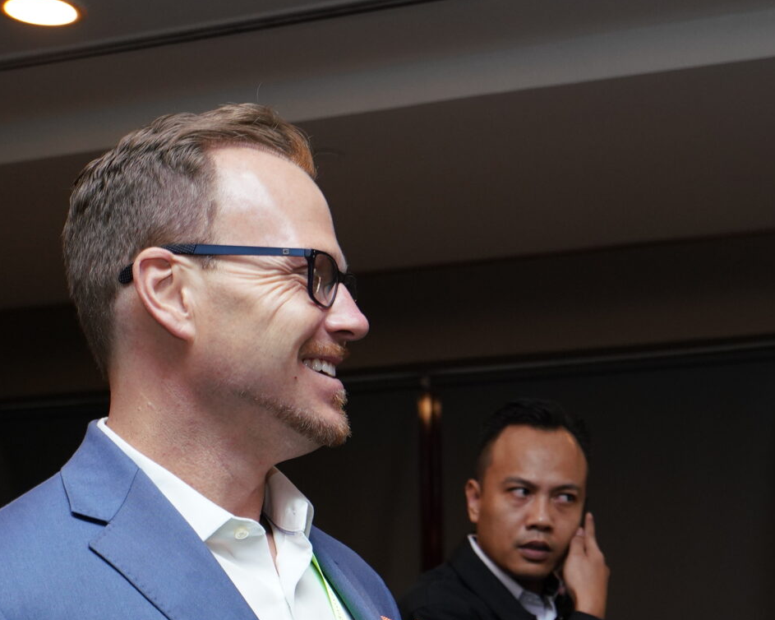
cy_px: 699
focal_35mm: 79
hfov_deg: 23.8
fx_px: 1812
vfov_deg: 18.6
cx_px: 602
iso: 1000
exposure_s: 1/200
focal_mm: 31
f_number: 4
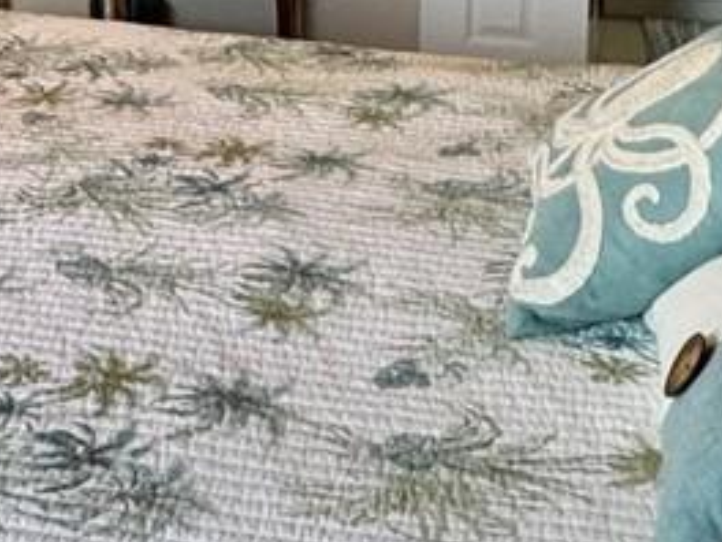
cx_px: 131
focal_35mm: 85
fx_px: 1773
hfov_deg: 22.7
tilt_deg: -10.7
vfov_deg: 16.4
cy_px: -164
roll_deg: +0.3
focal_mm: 2.22
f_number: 2.2
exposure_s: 1/120
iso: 250
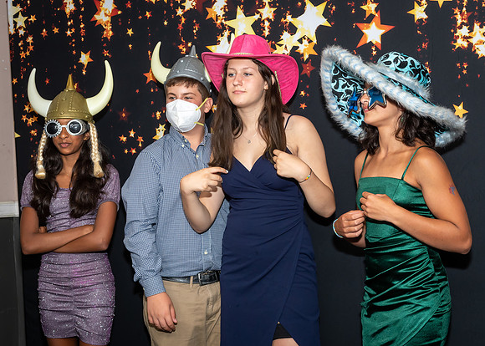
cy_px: 168
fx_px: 834
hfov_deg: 32.4
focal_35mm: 61
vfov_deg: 23.4
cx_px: 252
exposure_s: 1/250
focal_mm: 30
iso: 400
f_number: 5.6
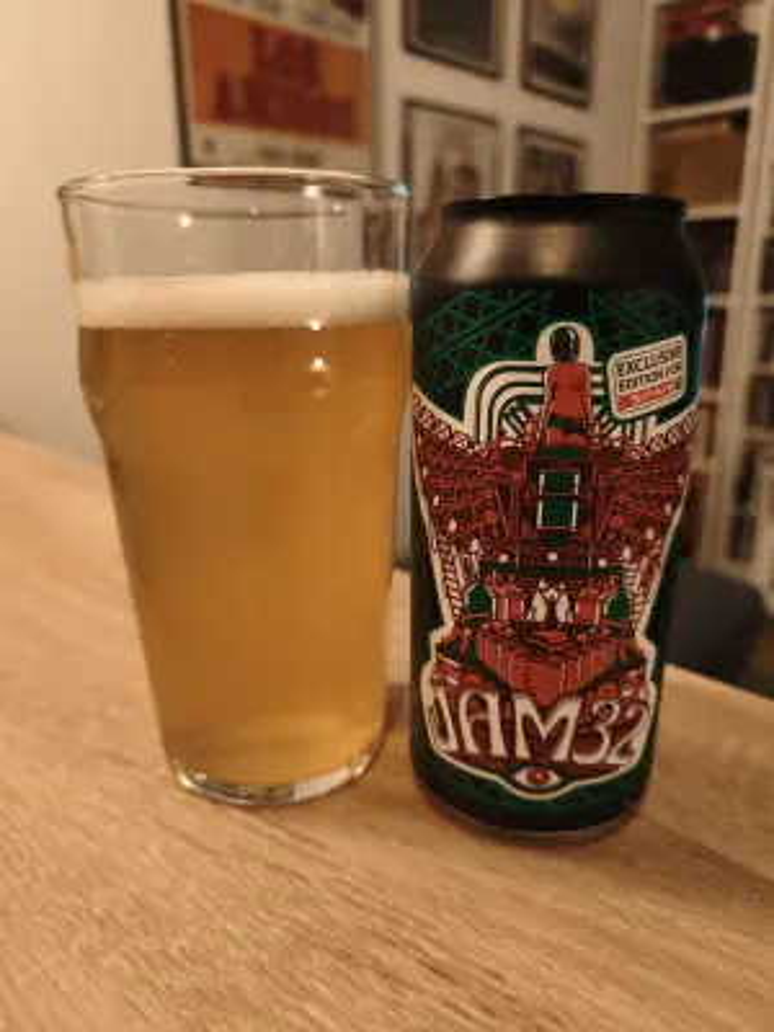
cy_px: 516
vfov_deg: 73.9
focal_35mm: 23
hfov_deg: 58.9
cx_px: 387
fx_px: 686
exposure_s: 1/33.3
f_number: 1.7
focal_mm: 6.06
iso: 1600
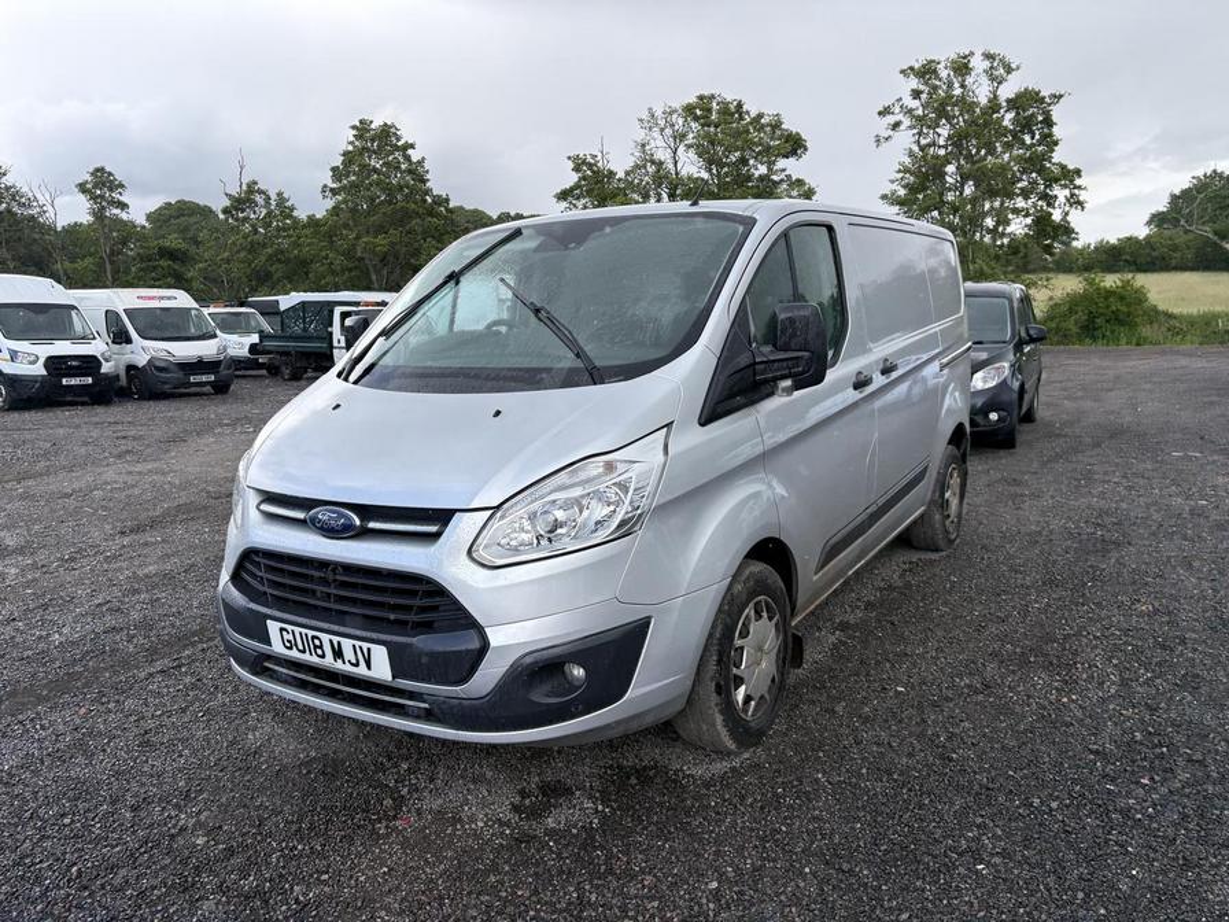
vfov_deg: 53.1
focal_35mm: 26
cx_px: 614
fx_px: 923
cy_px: 461
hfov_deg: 67.3
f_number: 1.6
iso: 50
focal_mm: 5.96
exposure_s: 1/1016
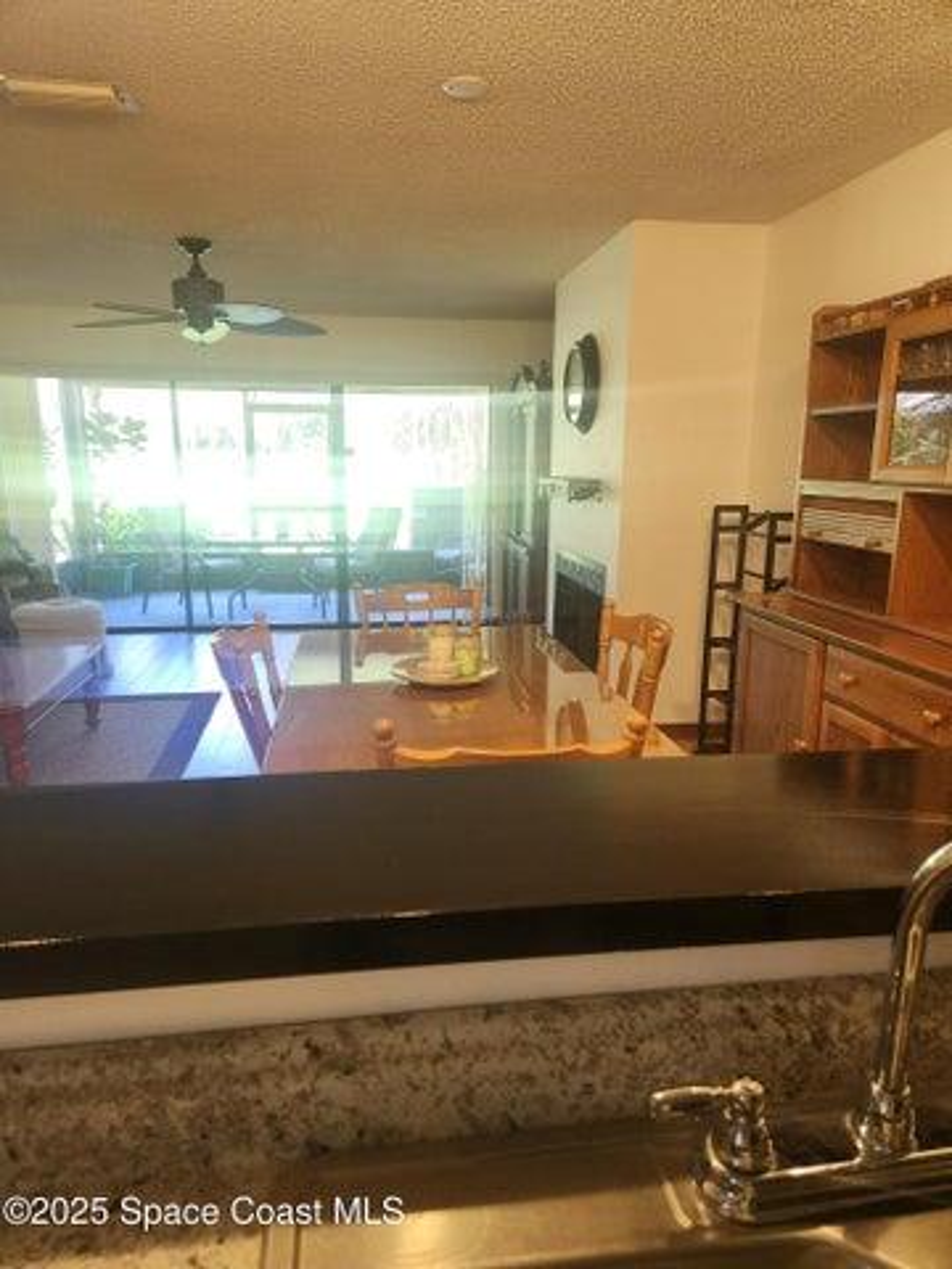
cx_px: 476
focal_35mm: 23
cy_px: 634
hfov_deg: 58.9
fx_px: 843
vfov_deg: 73.9
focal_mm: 5.4
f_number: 1.8
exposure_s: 1/120
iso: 320
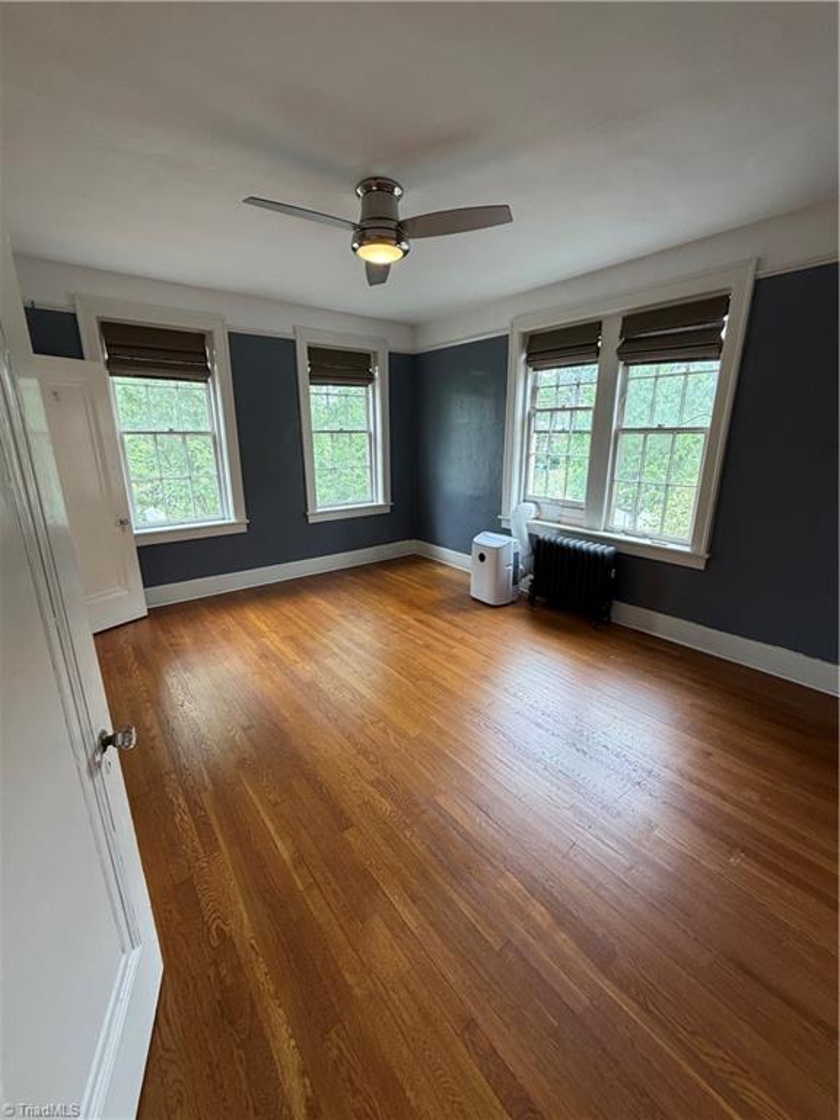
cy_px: 560
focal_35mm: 14
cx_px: 420
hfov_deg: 85.7
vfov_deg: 102.1
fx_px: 453
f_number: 2.2
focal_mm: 2.22
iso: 200
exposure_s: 1/120
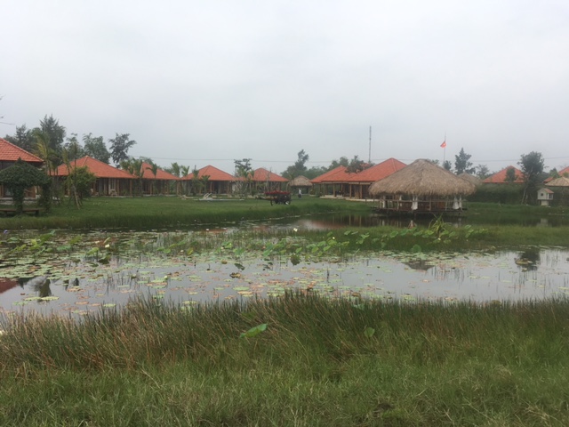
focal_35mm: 29
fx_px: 477
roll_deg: -1.3
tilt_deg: -3.3
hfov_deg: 61.7
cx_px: 284
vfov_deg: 48.2
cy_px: 214
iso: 25
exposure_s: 1/1876
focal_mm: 4.15
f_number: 2.2
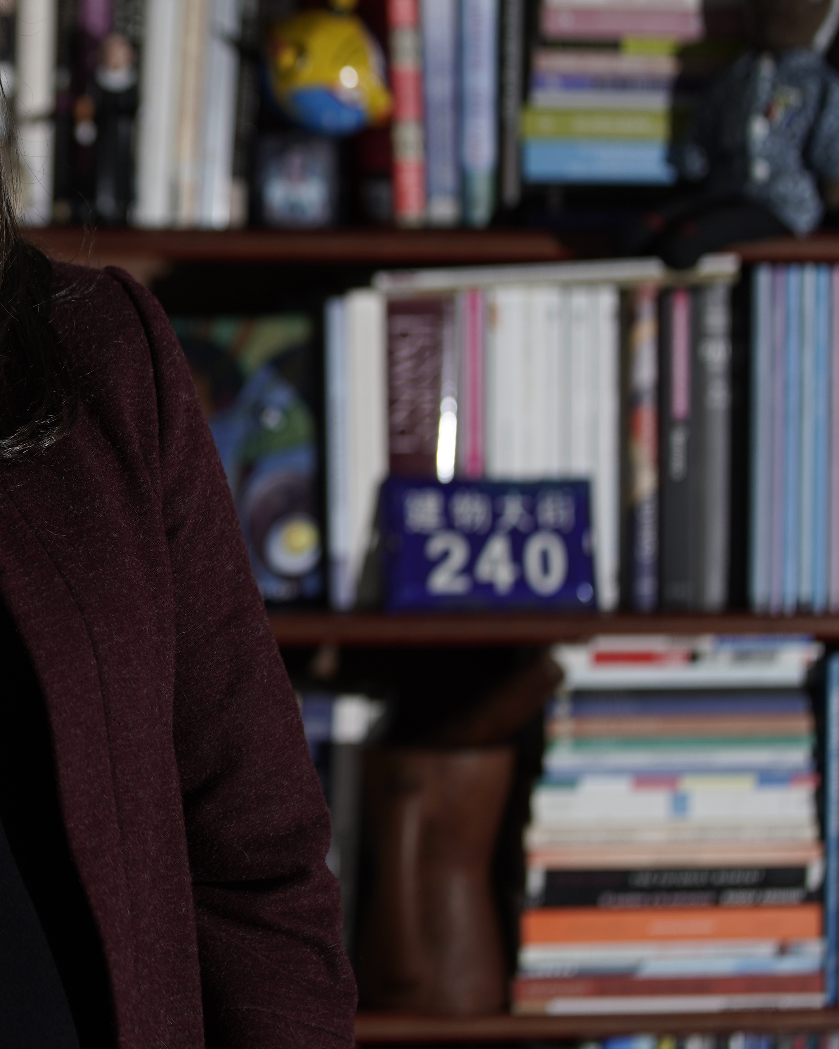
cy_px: 329
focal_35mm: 138
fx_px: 4283
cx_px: 11
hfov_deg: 11.1
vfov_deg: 13.9
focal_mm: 70
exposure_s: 1/160
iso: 160
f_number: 2.8
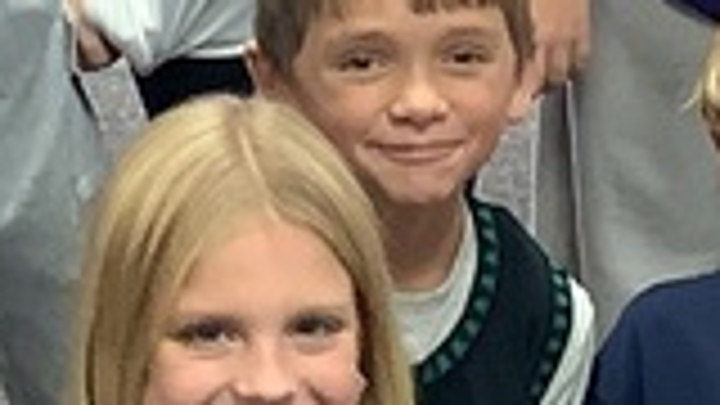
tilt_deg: -13.7
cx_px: 9
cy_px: -117
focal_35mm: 216
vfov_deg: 5.6
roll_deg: -1.4
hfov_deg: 9.9
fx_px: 4124
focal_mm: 3.3
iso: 160
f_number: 2.4
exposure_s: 1/60
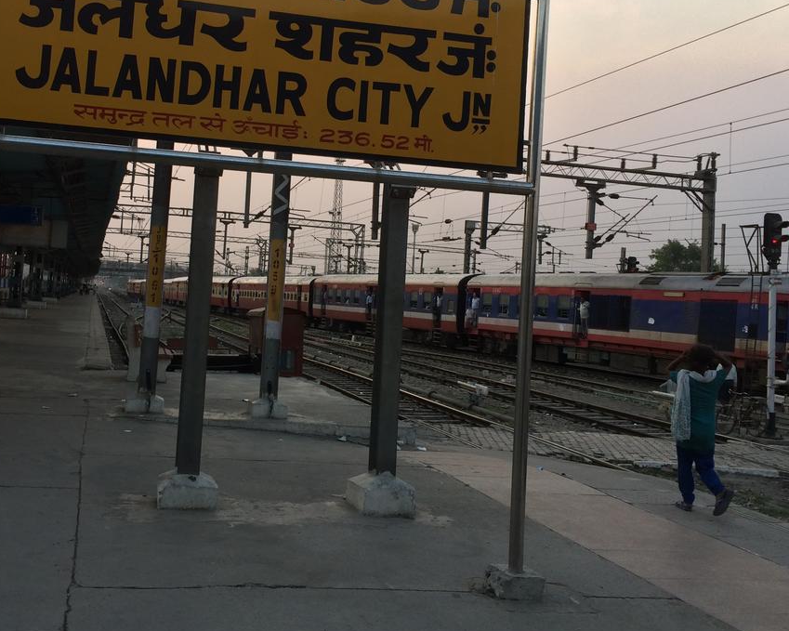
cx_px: 321
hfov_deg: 45.6
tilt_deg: +4.8
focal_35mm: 40
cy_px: 244
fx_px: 934
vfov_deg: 37.2
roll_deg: -1.9
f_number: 2.2
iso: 32
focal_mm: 4.15
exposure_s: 1/200
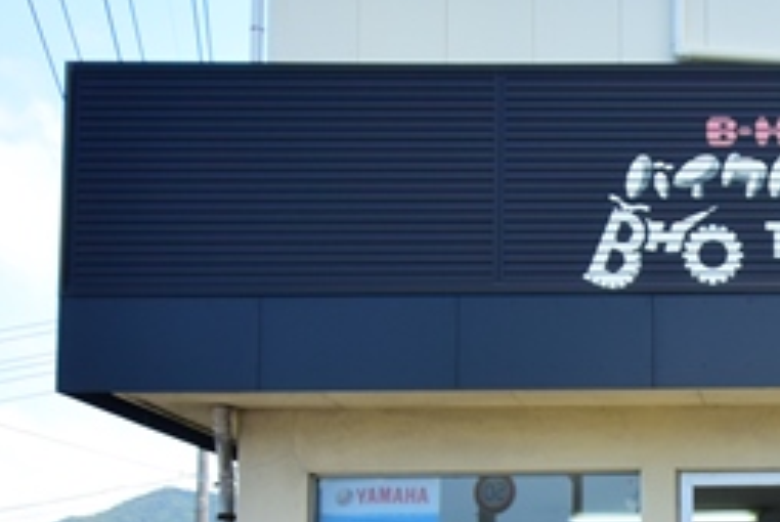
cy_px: 527
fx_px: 1475
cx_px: 903
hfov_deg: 26.7
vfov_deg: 19.5
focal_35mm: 68
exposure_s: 1/400
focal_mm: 10
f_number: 3.5
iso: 160
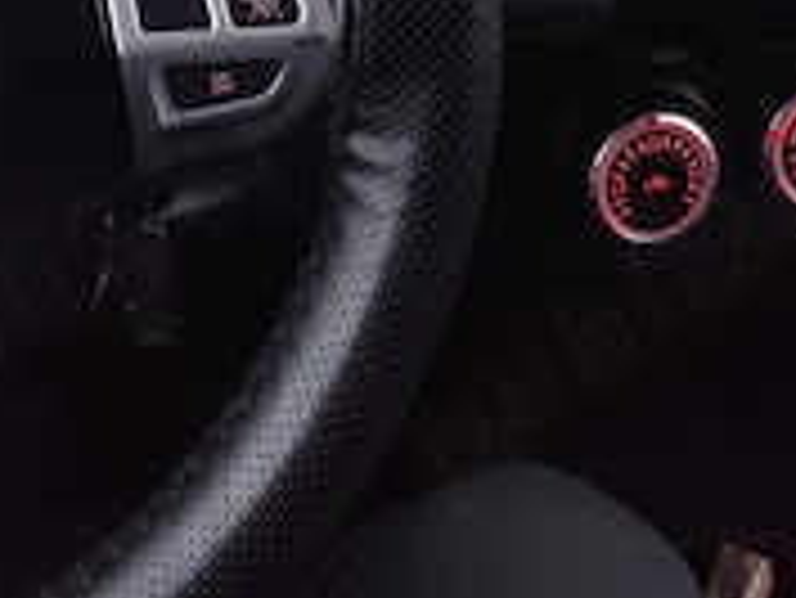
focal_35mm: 78
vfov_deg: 16.7
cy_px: -369
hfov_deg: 25.0
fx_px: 1795
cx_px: 382
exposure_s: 1/33.3
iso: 320
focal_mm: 6.19
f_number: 1.65
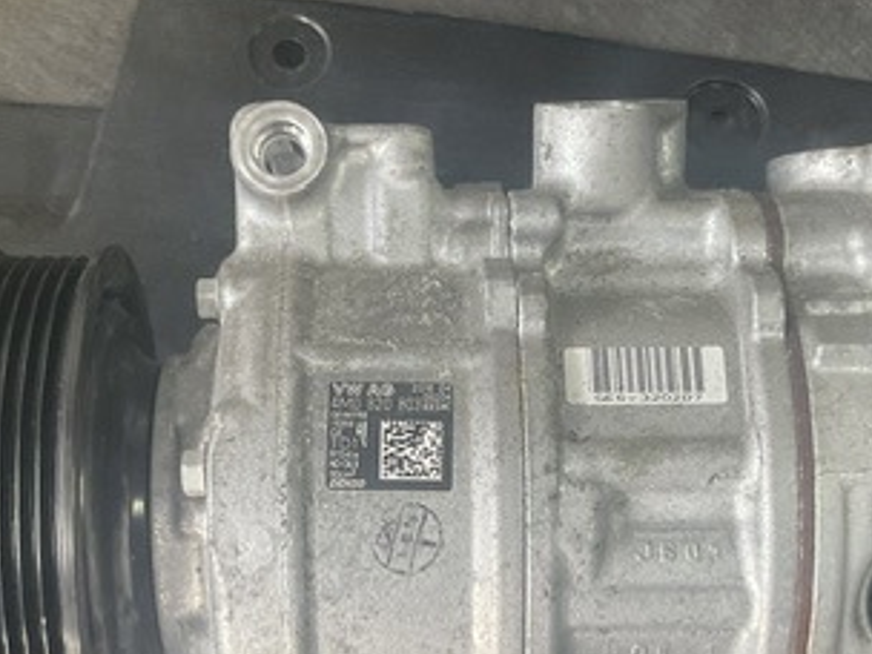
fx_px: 1537
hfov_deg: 31.7
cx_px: 436
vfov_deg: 23.6
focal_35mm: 61
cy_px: 536
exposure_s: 1/50
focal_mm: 3
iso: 320
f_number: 1.8
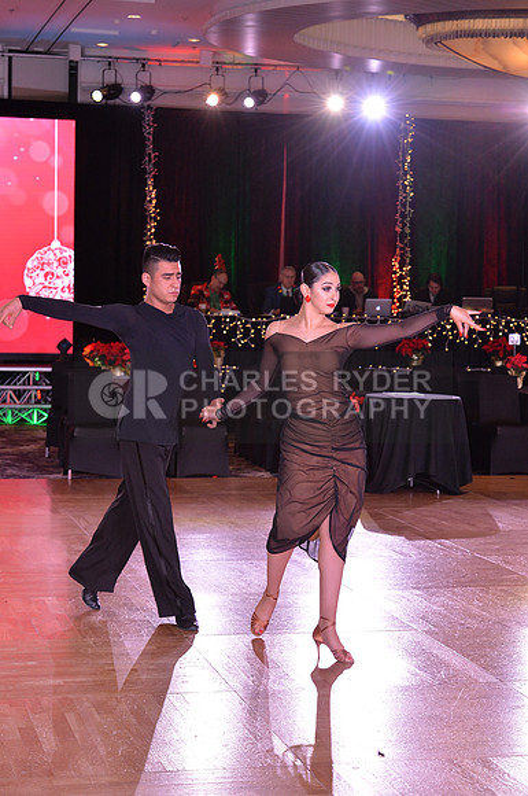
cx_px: 264
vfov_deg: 23.7
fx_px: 1898
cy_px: 398
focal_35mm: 86
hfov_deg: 15.8
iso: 2000
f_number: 6.3
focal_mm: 86
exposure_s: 1/250
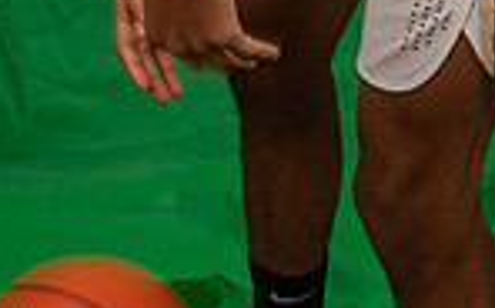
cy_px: -583
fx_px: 1832
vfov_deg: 8.3
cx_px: 224
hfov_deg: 15.4
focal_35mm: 136
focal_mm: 24
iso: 800
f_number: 18
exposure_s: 1/60
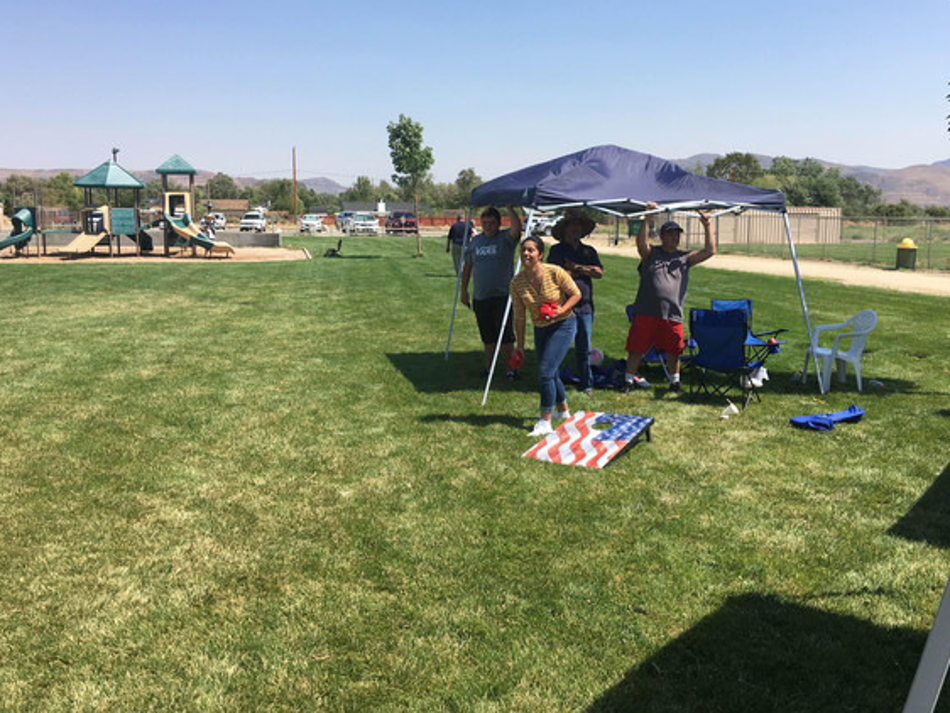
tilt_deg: -5.3
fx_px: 906
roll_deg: -0.2
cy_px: 316
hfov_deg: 55.3
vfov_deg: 42.9
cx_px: 507
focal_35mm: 33
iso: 25
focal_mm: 4.15
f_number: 2.2
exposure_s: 1/1399
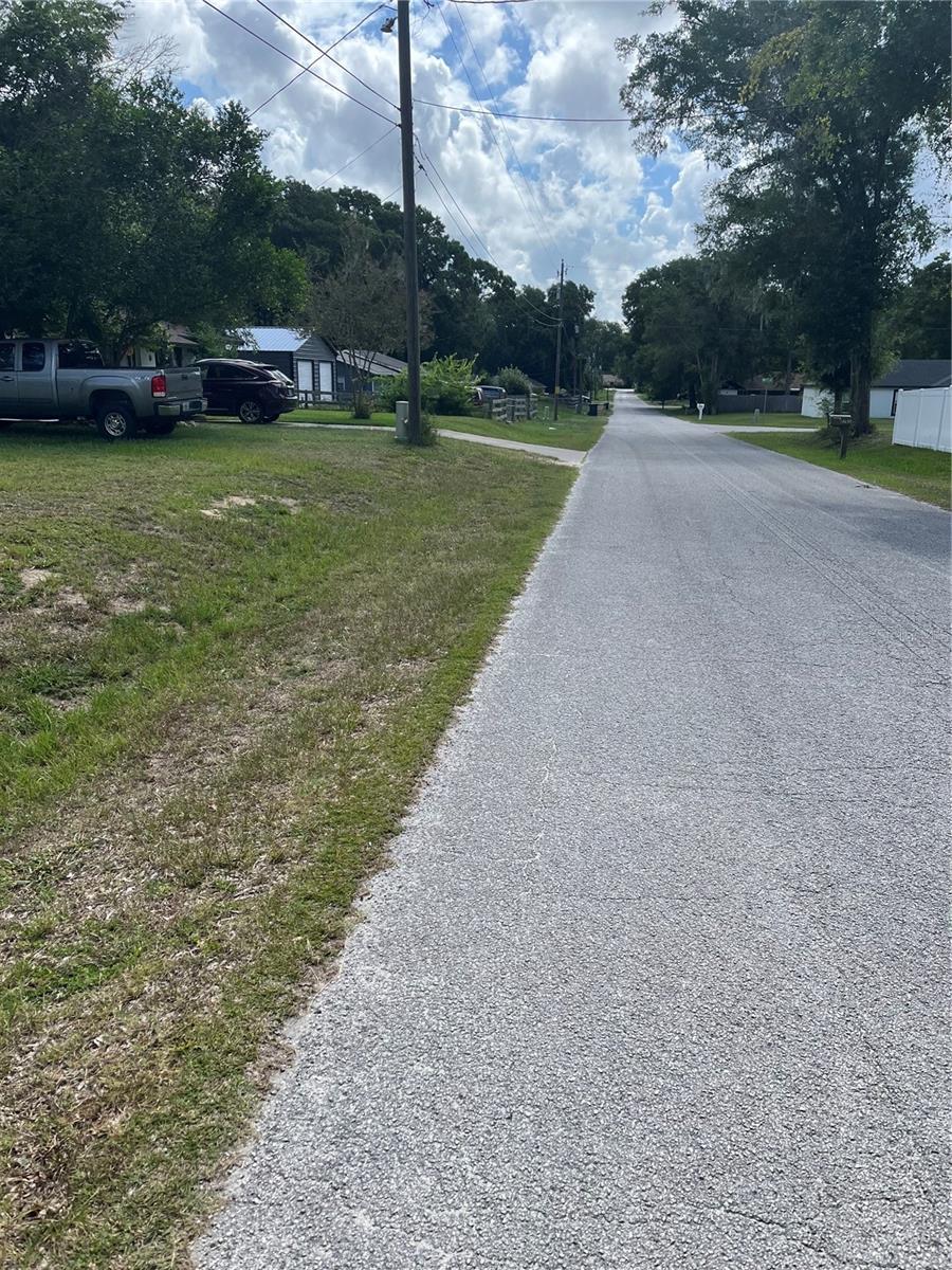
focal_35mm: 26
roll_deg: +3.9
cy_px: 635
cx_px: 476
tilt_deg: -16.1
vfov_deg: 67.3
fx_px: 953
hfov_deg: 53.1
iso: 50
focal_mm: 5.1
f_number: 1.6
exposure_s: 1/2967
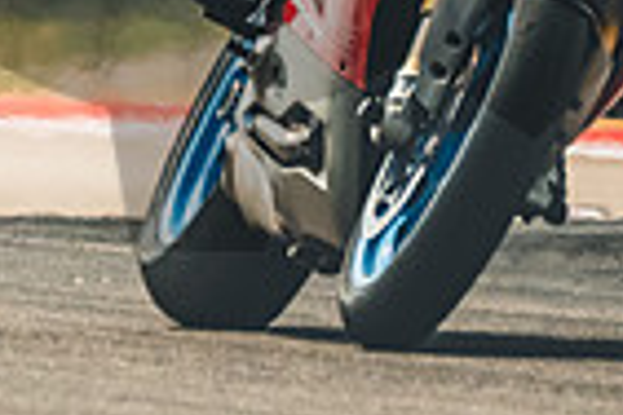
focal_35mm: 2463
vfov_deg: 0.6
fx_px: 42620
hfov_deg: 0.8
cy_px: -285
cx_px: 199
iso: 2000
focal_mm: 400
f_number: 5.6
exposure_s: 1/2500
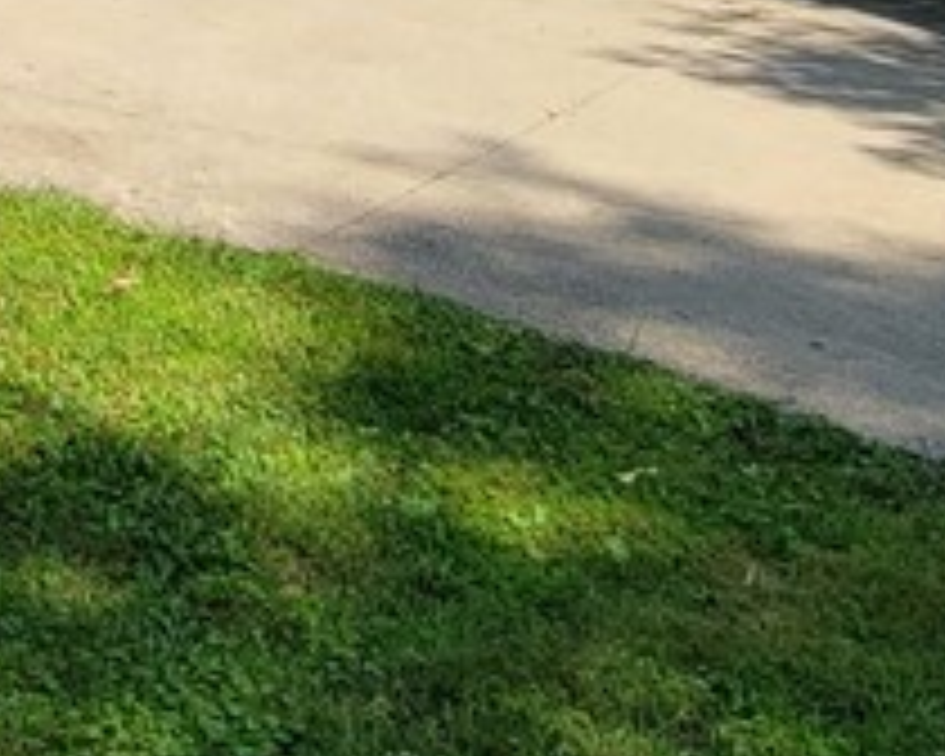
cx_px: -428
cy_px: -410
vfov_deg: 20.6
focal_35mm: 62
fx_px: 1734
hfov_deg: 24.5
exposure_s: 1/1041
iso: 50
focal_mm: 2.2
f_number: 2.2
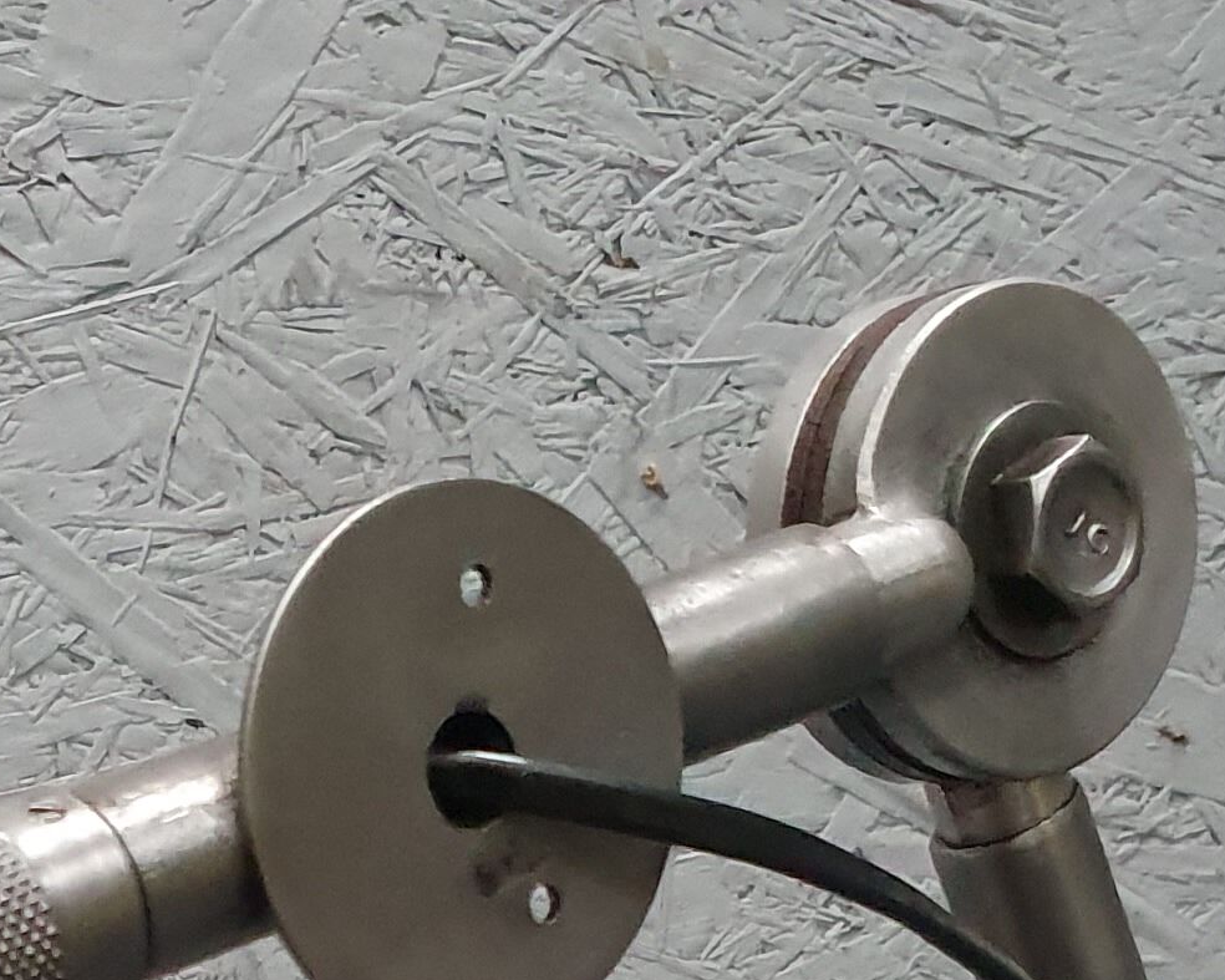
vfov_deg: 13.4
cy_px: 1723
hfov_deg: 18.3
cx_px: 268
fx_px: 3770
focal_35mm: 104
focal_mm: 4.32
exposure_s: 1/50
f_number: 1.5
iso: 500
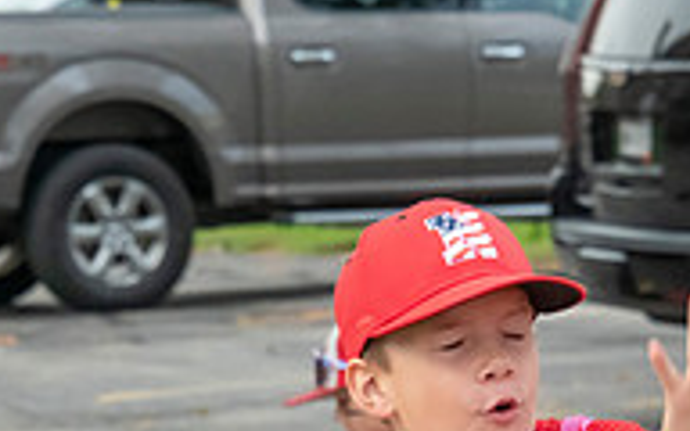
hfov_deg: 4.6
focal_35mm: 461
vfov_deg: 2.8
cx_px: 331
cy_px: 645
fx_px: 8669
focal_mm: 150
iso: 3200
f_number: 11
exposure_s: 1/250
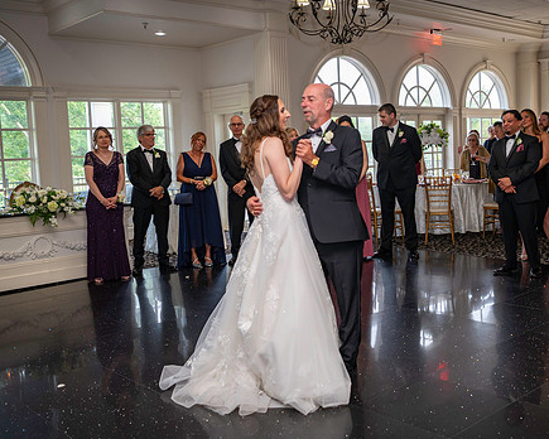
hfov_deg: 45.6
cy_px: 214
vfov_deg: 37.3
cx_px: 324
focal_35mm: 40
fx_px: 650
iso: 800
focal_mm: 32
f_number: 3.5
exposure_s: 1/125
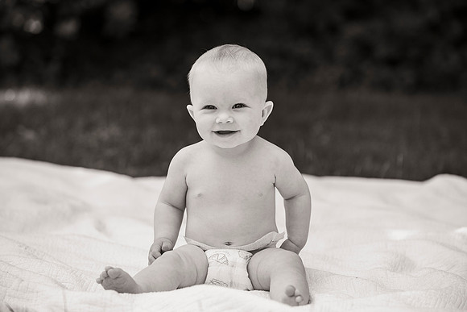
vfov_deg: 9.1
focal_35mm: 151
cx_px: 235
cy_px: 162
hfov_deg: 13.6
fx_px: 1953
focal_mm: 140
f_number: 3.5
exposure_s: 1/1000
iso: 400
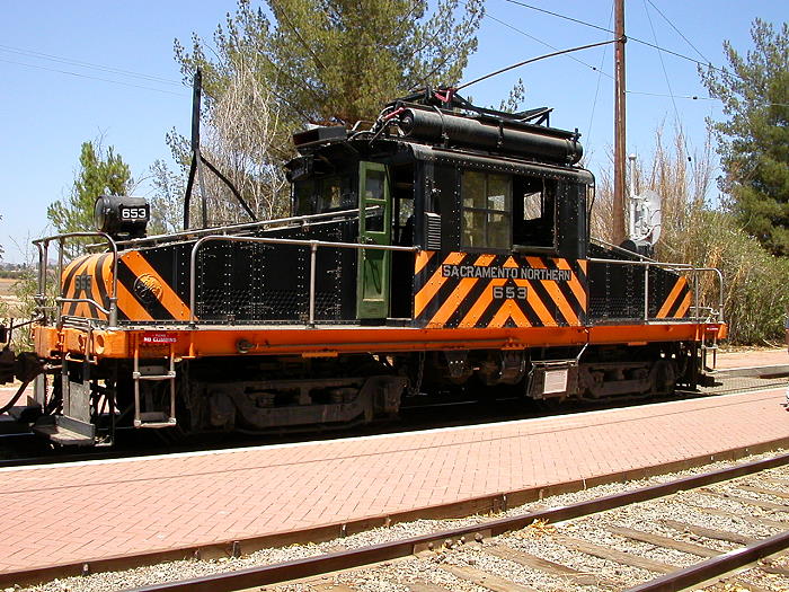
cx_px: 394
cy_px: 296
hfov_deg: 50.1
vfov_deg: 38.7
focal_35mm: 37
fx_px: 843
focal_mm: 5.6
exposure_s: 1/431
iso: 100
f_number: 4.5
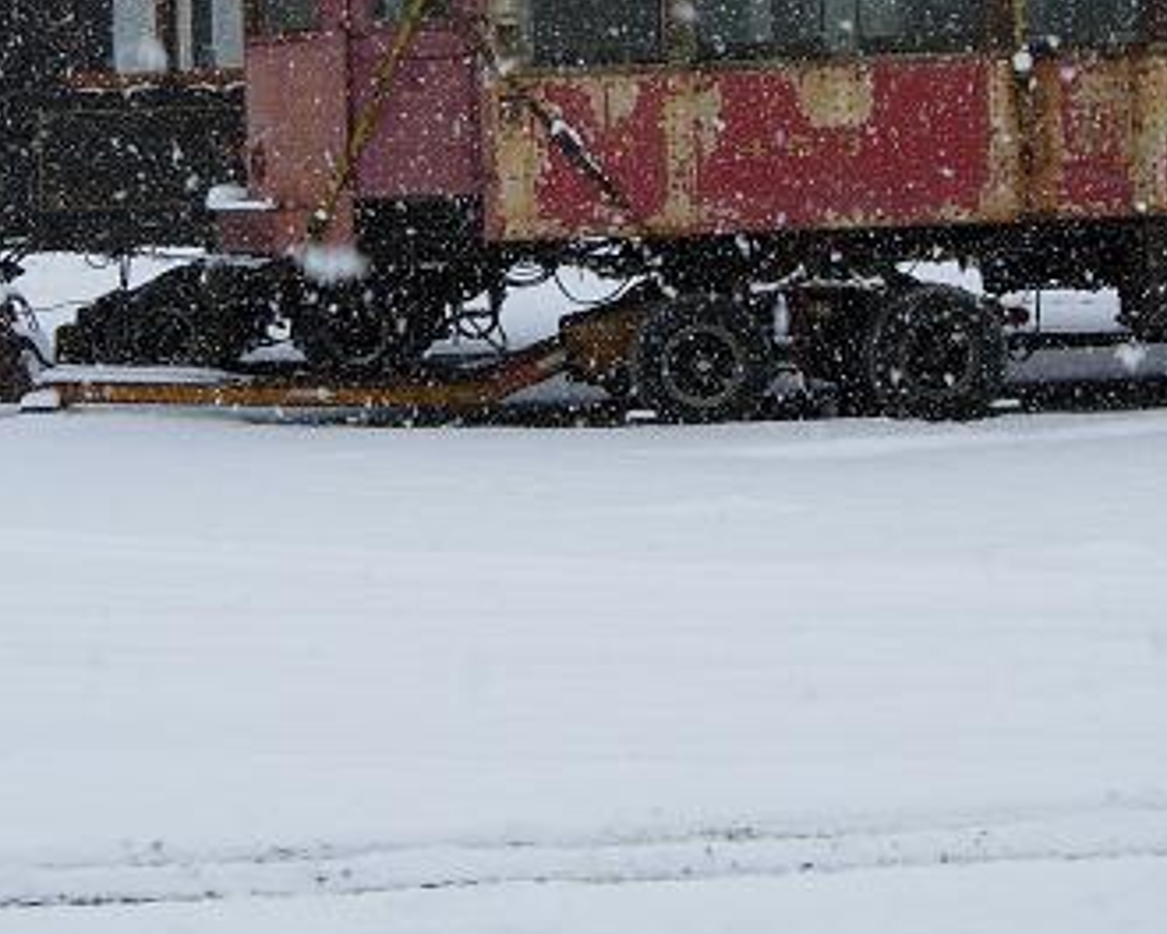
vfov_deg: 17.4
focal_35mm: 87
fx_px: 3005
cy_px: 106
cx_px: 647
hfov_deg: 22.0
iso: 50
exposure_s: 1/256
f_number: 6.1
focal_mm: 7.5
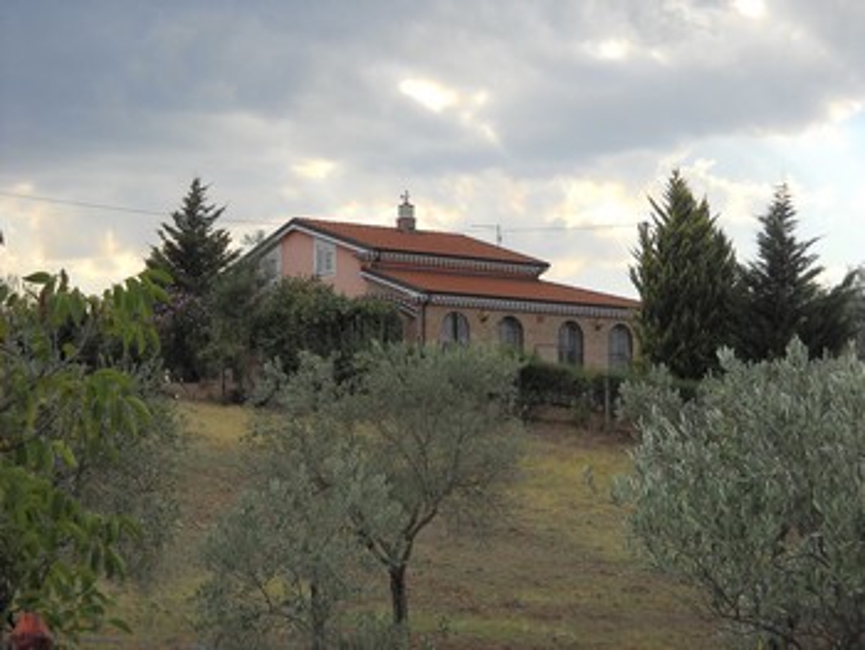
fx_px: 1925
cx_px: 432
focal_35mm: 77
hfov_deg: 25.3
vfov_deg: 19.2
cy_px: 325
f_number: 4.4
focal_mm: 12.71
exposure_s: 1/323
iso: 64
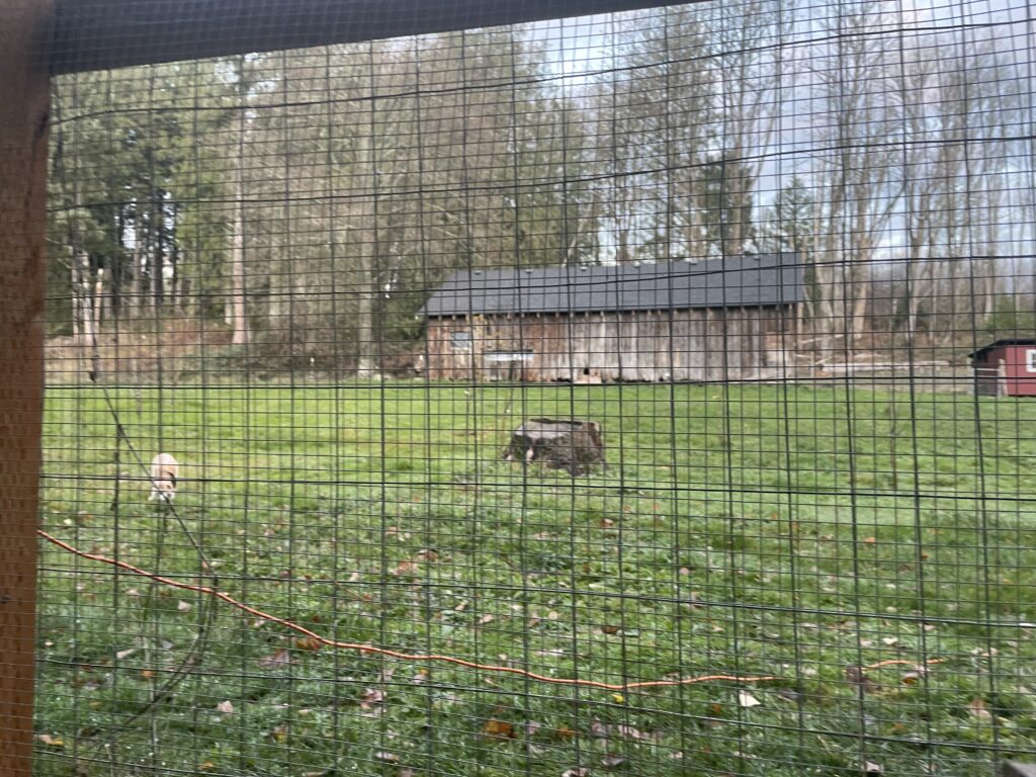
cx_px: 518
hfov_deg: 67.3
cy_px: 388
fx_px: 778
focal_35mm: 26
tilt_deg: +5.7
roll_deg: +0.2
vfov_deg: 53.1
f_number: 1.6
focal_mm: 4.2
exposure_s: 1/86
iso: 125
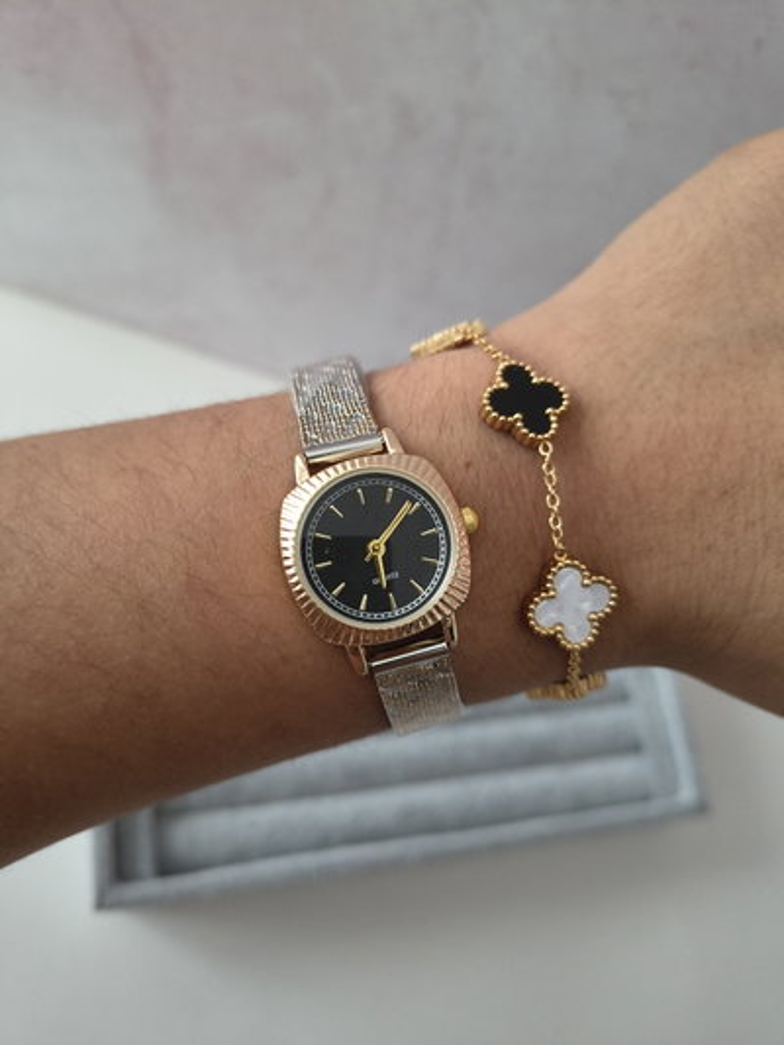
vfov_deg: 71.6
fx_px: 724
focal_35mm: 24
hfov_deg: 56.8
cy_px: 522
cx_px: 392
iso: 705
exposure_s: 1/100
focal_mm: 5.56
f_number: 1.8
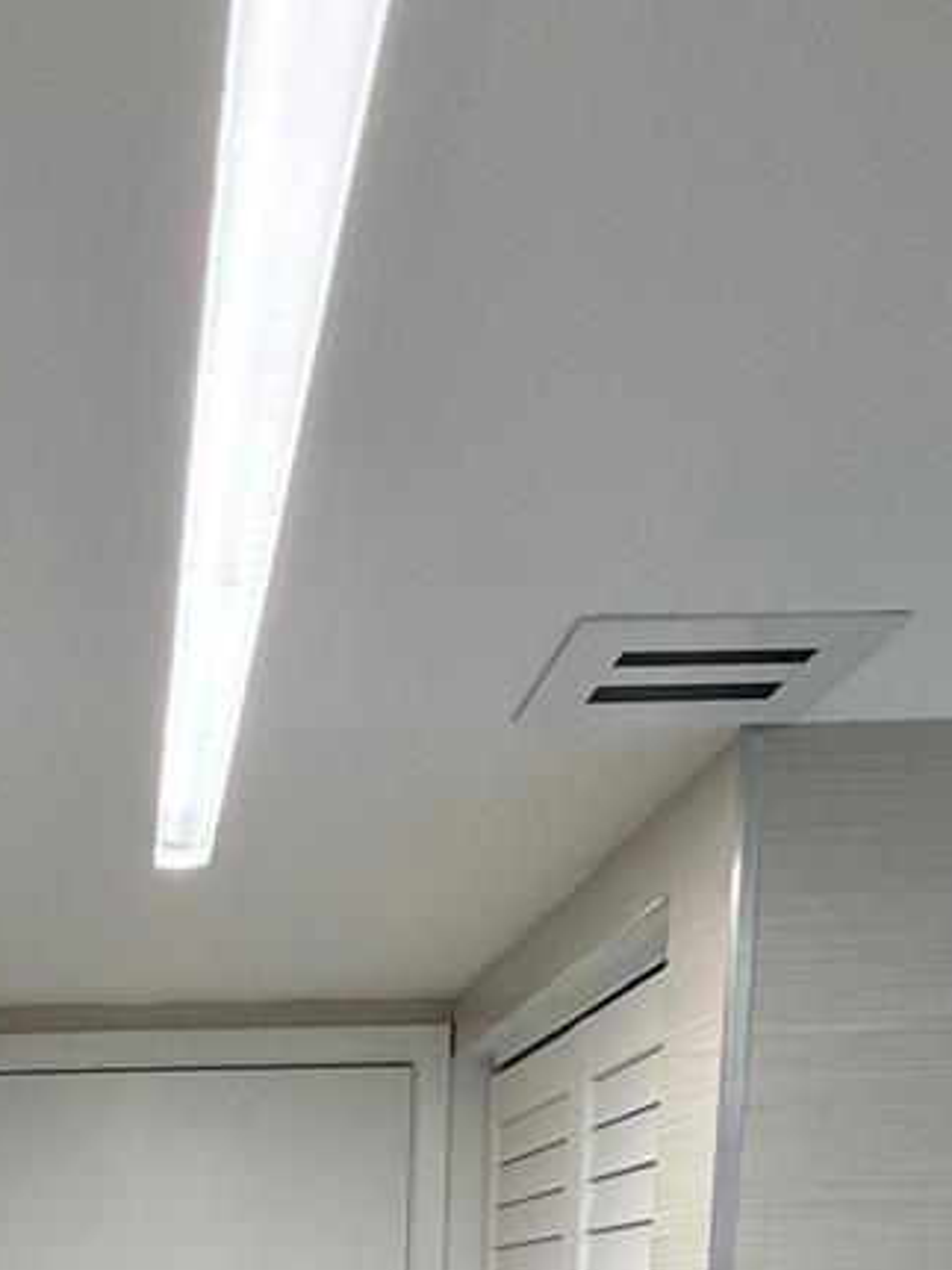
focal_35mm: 39
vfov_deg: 36.2
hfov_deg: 34.4
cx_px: 62
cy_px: 1553
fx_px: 1431
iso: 200
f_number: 2.2
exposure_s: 1/121
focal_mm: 2.22
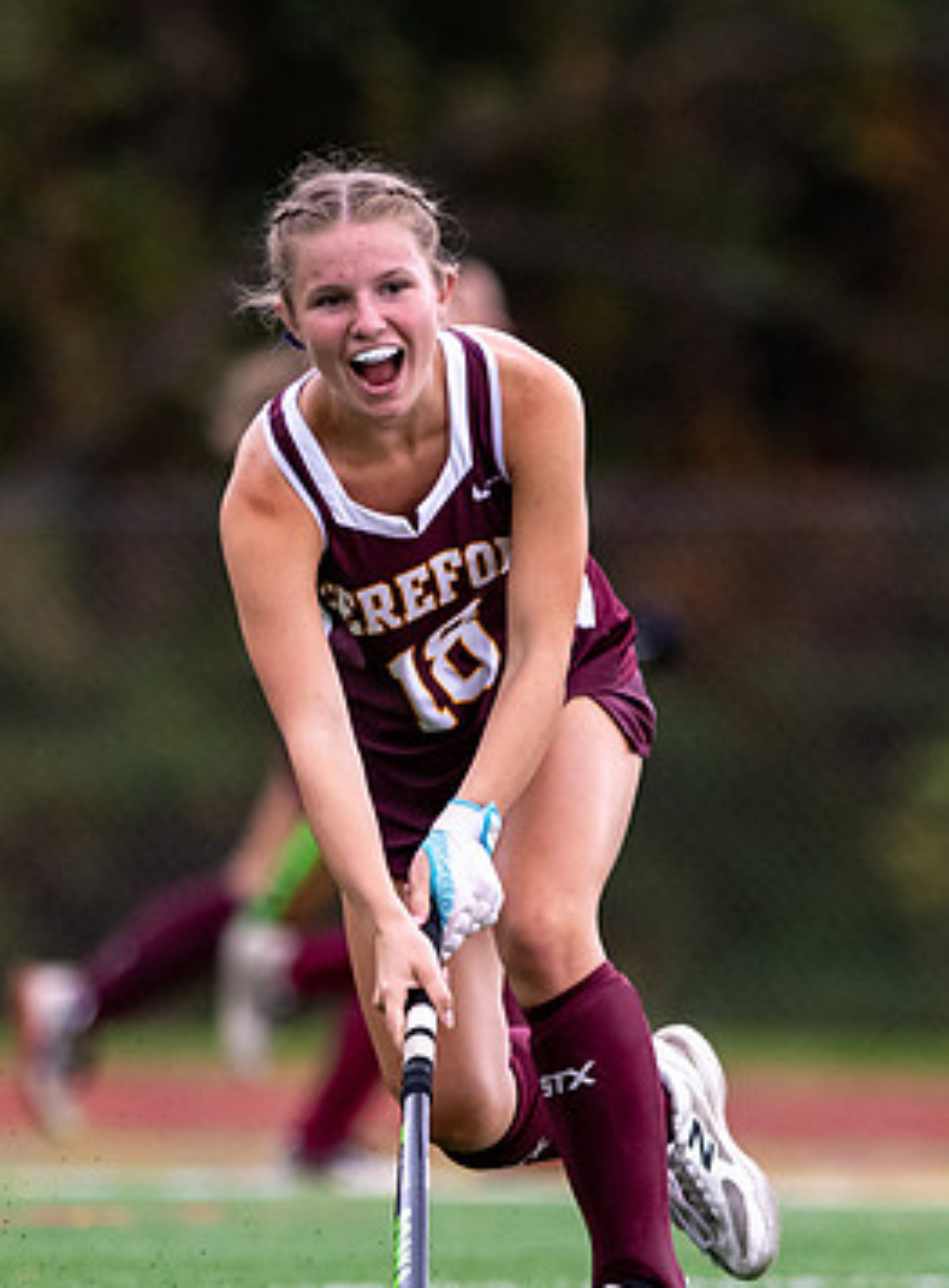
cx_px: 388
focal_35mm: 886
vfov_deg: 2.3
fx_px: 32762
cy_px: 704
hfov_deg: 1.7
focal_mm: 300
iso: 1250
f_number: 2.8
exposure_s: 1/1000
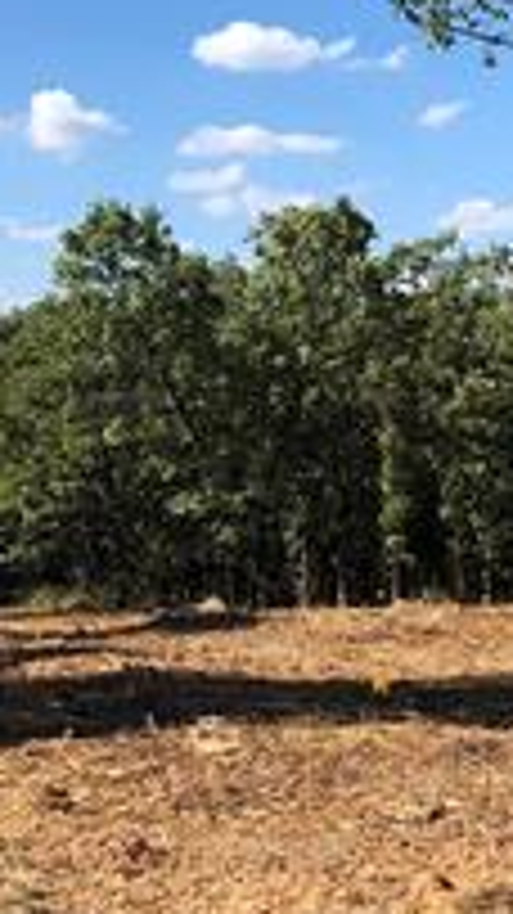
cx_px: 482
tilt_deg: +0.0
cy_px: 455
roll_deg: +0.3
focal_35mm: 72
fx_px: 1743
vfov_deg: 29.4
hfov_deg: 16.5
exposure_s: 1/1263
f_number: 1.8
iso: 20
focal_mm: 3.99
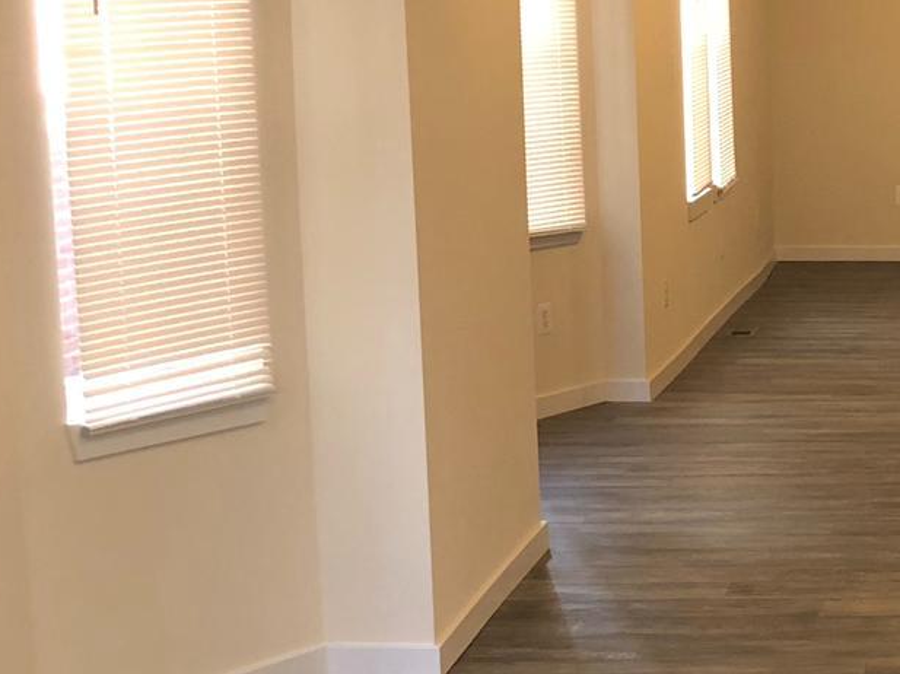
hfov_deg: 19.4
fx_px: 2417
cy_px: 372
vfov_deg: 15.9
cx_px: 1192
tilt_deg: -9.2
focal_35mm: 93
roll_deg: +0.0
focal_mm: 3.99
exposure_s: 1/15
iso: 50
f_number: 1.8
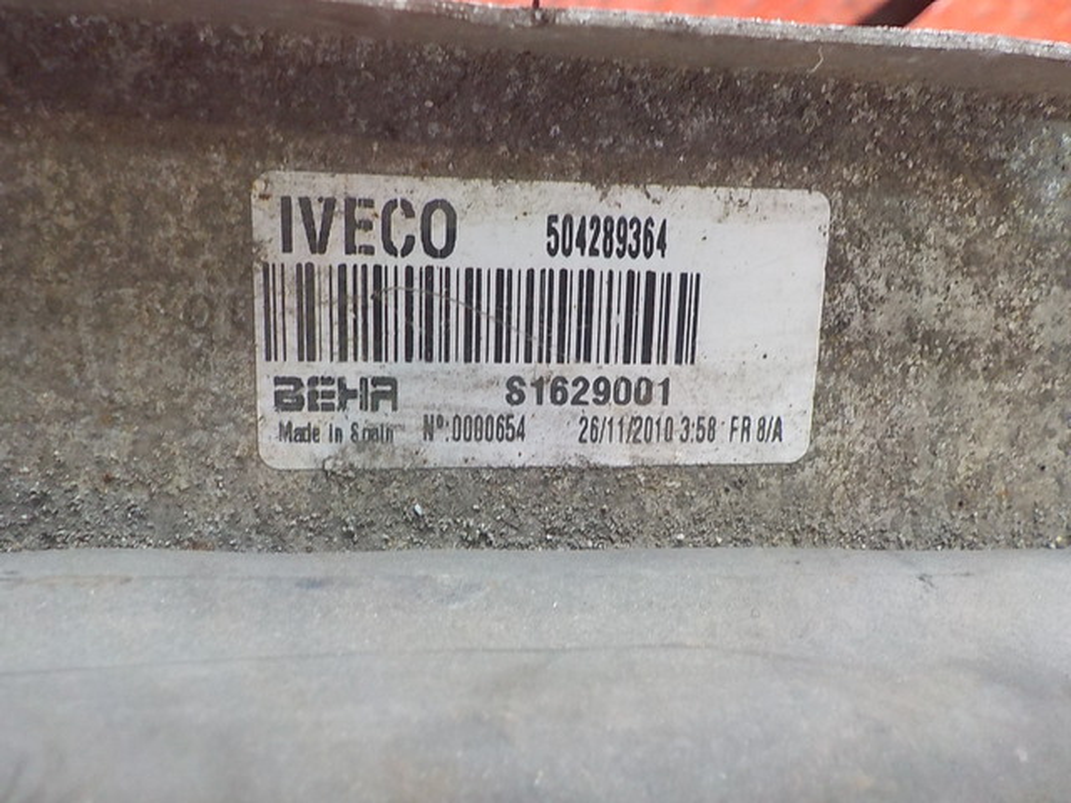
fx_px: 928
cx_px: 536
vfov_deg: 46.8
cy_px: 402
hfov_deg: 60.0
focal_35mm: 30
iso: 220
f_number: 3.3
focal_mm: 4.1
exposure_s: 1/30
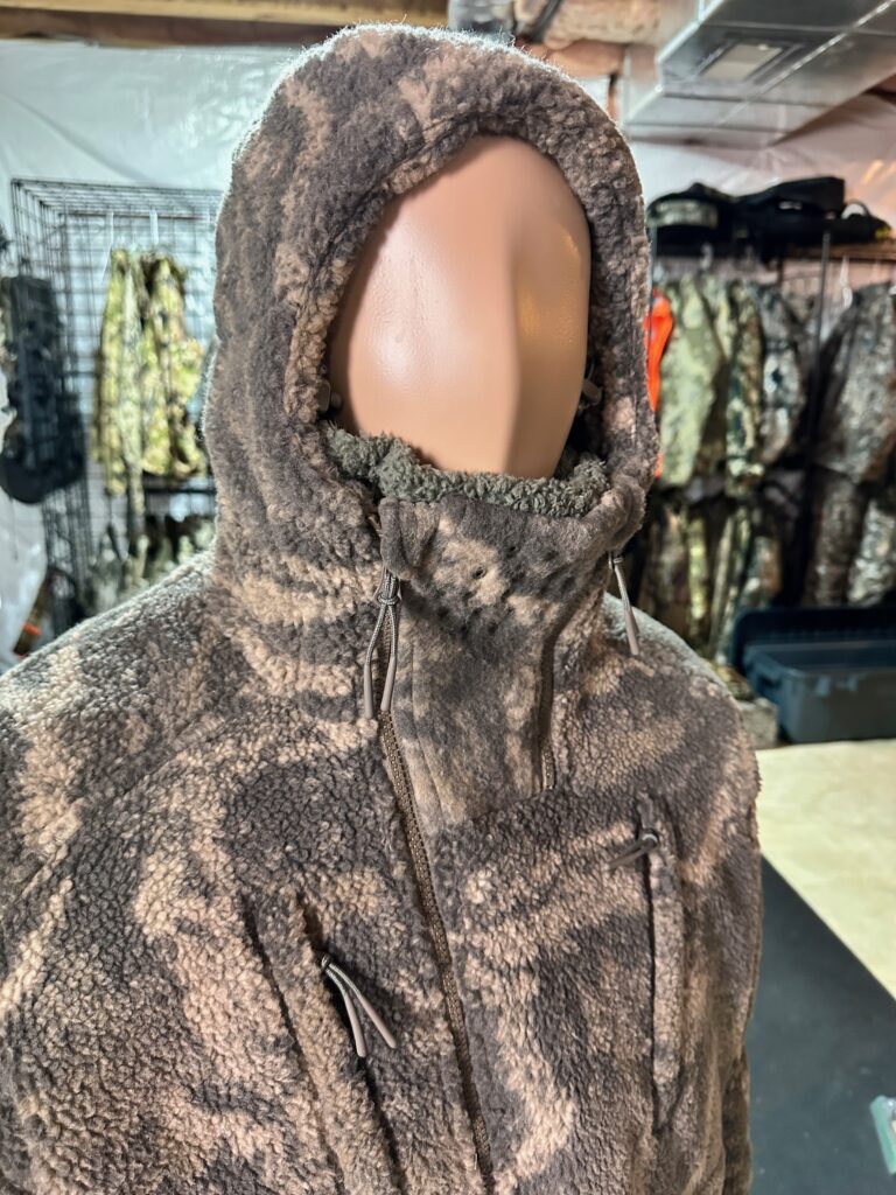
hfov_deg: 56.8
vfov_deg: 71.6
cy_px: 598
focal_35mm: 24
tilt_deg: -11.6
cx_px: 448
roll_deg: -0.4
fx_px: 828
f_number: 1.78
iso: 640
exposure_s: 1/60
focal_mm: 6.86
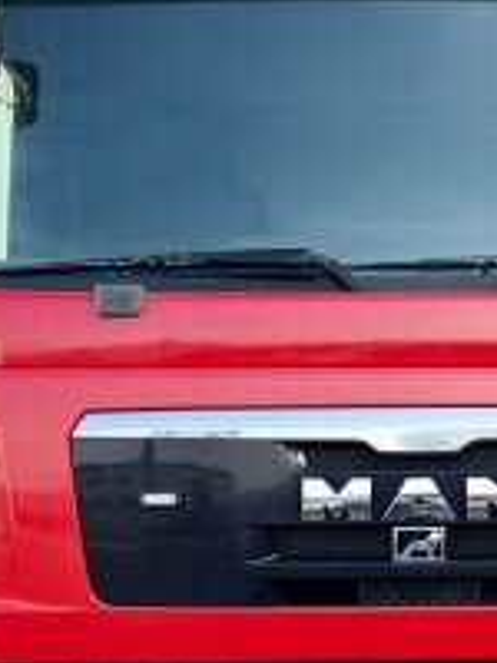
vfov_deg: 23.4
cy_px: 467
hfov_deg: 17.6
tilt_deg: +2.8
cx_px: 404
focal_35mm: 83
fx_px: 1589
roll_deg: +2.5
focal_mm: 5.7
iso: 50
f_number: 1.5
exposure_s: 1/2208
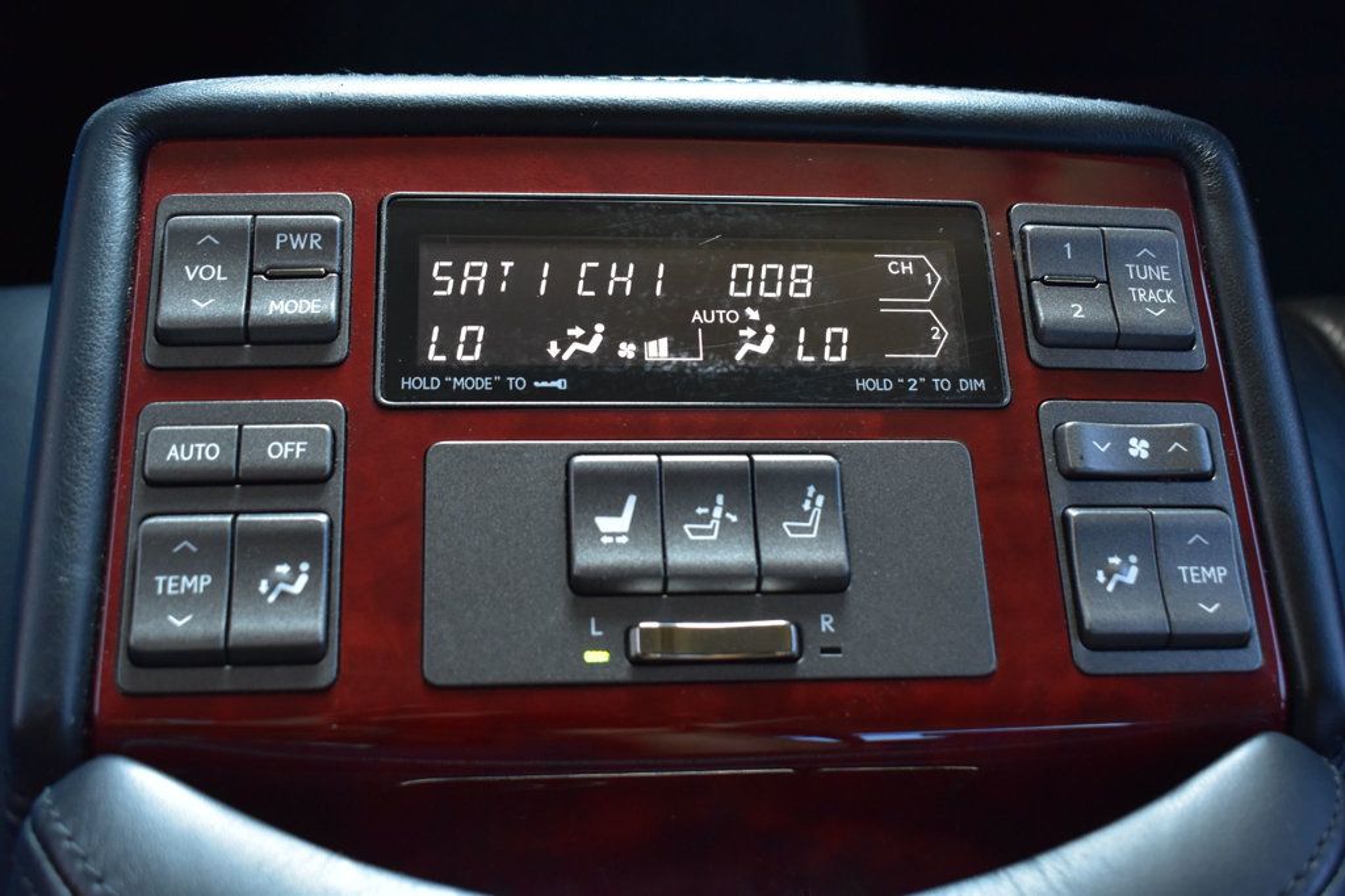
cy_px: 448
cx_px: 672
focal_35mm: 42
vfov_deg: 31.9
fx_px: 1569
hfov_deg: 46.4
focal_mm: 28
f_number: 5.6
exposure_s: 1/15
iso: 1600
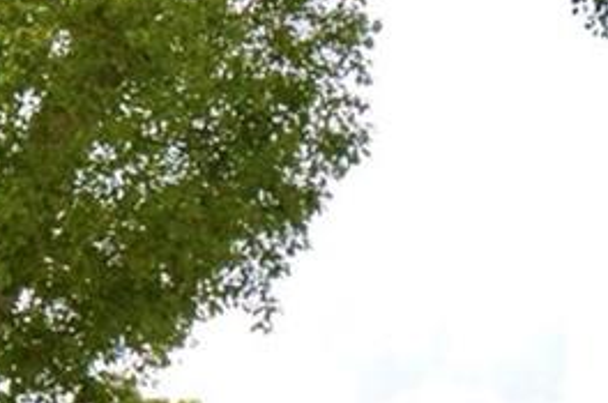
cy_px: 968
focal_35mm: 182
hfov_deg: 11.2
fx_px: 3068
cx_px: 557
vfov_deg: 7.1
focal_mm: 20
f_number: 8
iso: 100
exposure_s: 1/125
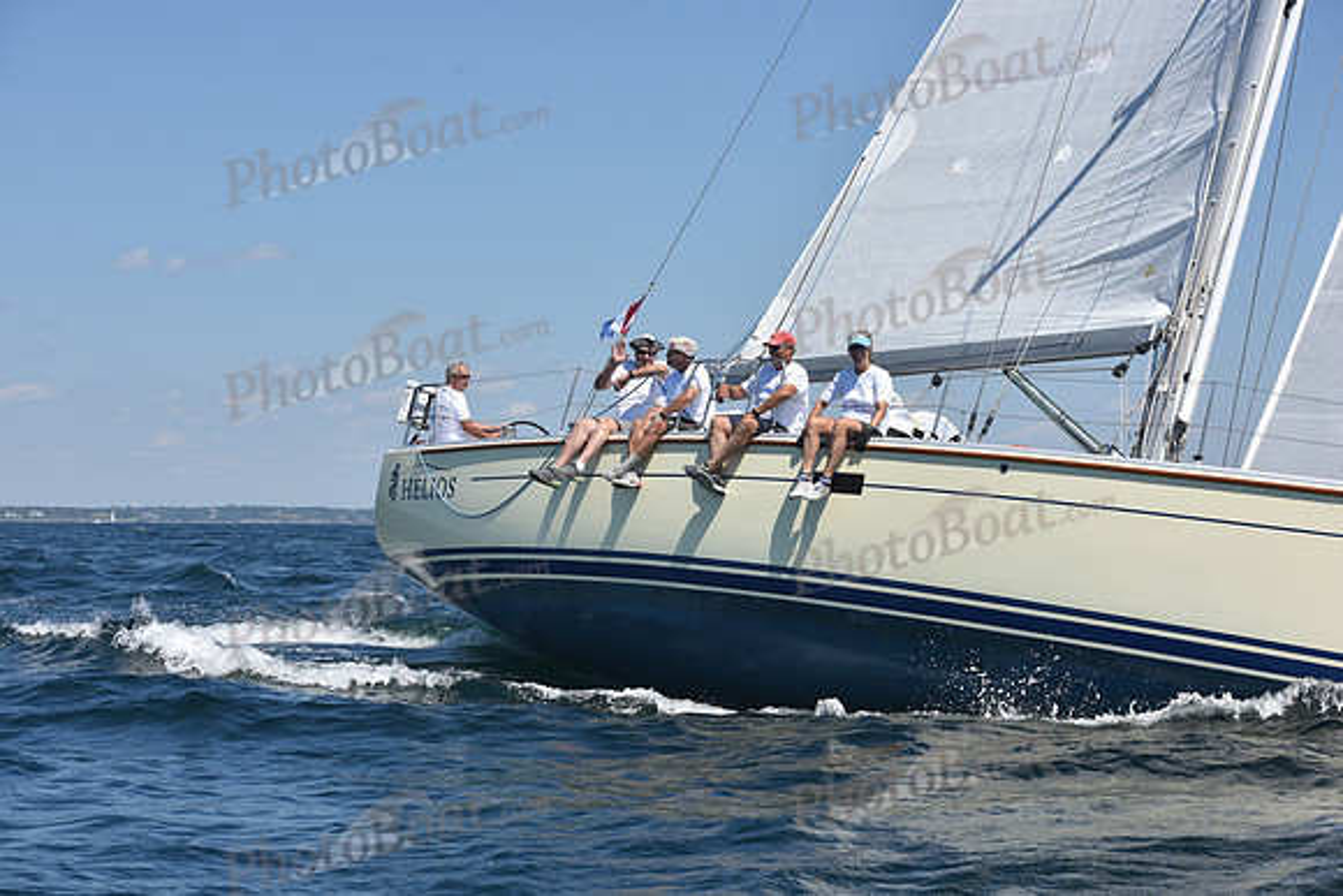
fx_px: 2910
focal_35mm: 78
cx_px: 672
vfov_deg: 17.5
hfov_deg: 26.0
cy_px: 448
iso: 200
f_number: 8
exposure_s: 1/1000
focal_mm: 78
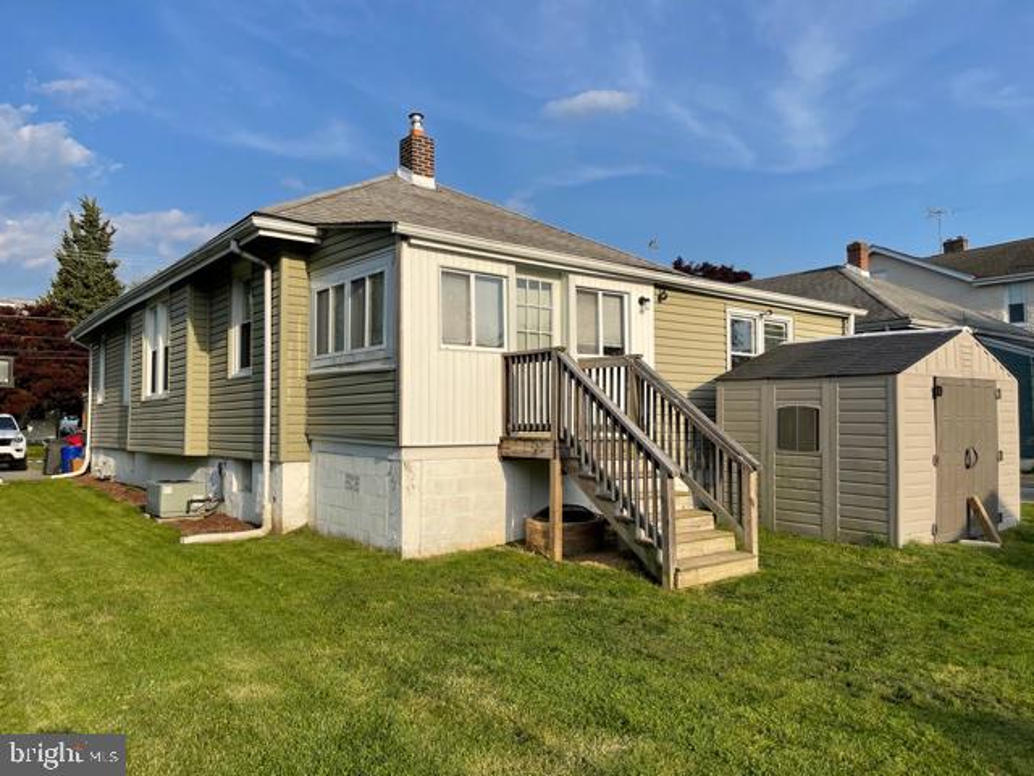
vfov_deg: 53.1
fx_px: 777
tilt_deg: +5.2
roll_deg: +1.1
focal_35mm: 26
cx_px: 517
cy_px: 388
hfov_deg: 67.3
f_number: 1.6
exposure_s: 1/3448
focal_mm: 5.1
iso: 32
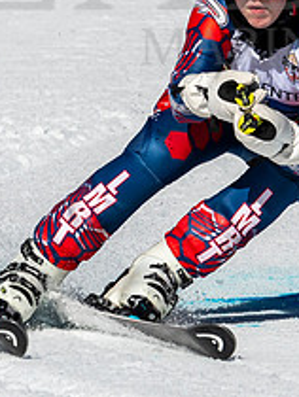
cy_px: 75
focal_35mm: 2298
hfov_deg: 0.6
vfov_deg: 0.9
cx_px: 278
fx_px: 26412
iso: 200
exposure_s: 1/2000
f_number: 8
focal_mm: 400
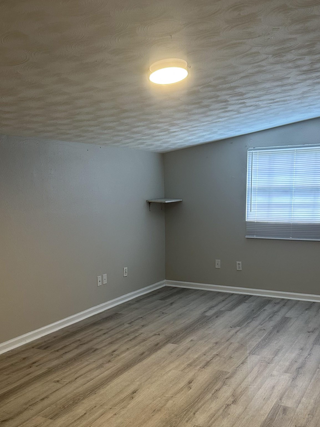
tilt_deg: -12.2
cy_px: 275
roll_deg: +1.0
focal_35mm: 36
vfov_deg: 50.7
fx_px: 444
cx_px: 200
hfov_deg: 39.4
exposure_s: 1/60
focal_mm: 6.86
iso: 160
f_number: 1.78
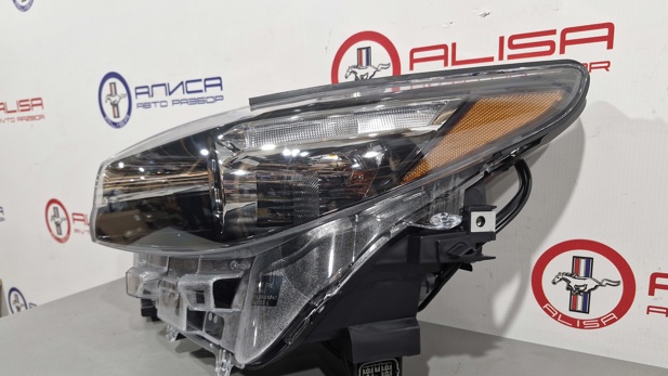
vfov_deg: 44.0
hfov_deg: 71.9
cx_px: 328
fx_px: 461
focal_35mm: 26
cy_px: 237
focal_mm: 5.54
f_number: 1.8
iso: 125
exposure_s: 1/50
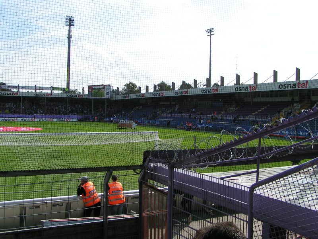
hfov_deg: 49.0
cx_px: 159
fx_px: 349
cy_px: 120
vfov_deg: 37.7
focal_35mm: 38
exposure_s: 1/500
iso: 50
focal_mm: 5.8
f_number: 5.6
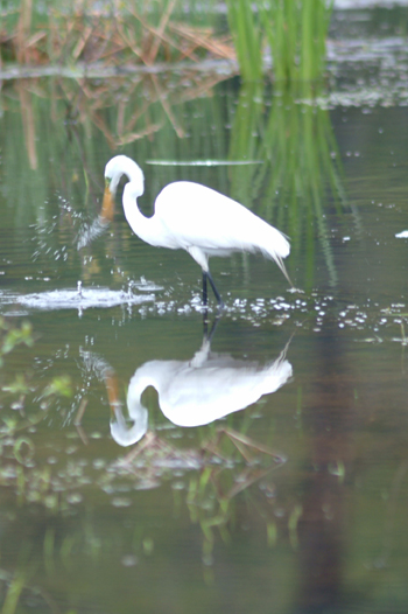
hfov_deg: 2.0
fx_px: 11502
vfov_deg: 3.1
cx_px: 94
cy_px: 307
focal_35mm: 676
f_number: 2.8
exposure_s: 1/125
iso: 200
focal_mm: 299
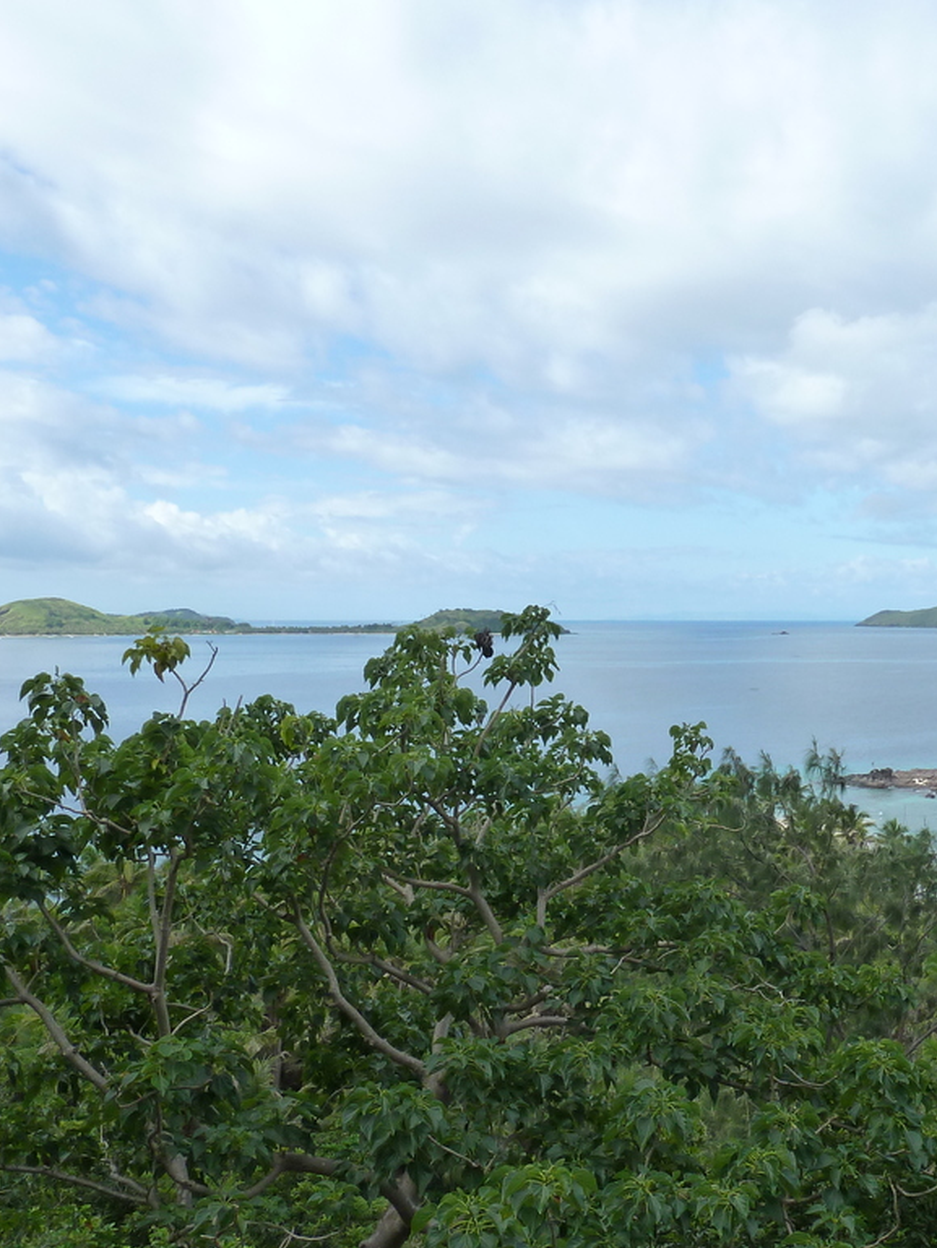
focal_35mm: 39
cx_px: 635
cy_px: 691
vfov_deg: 47.8
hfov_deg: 36.4
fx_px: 1407
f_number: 4.5
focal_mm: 4.1
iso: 125
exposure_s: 1/400
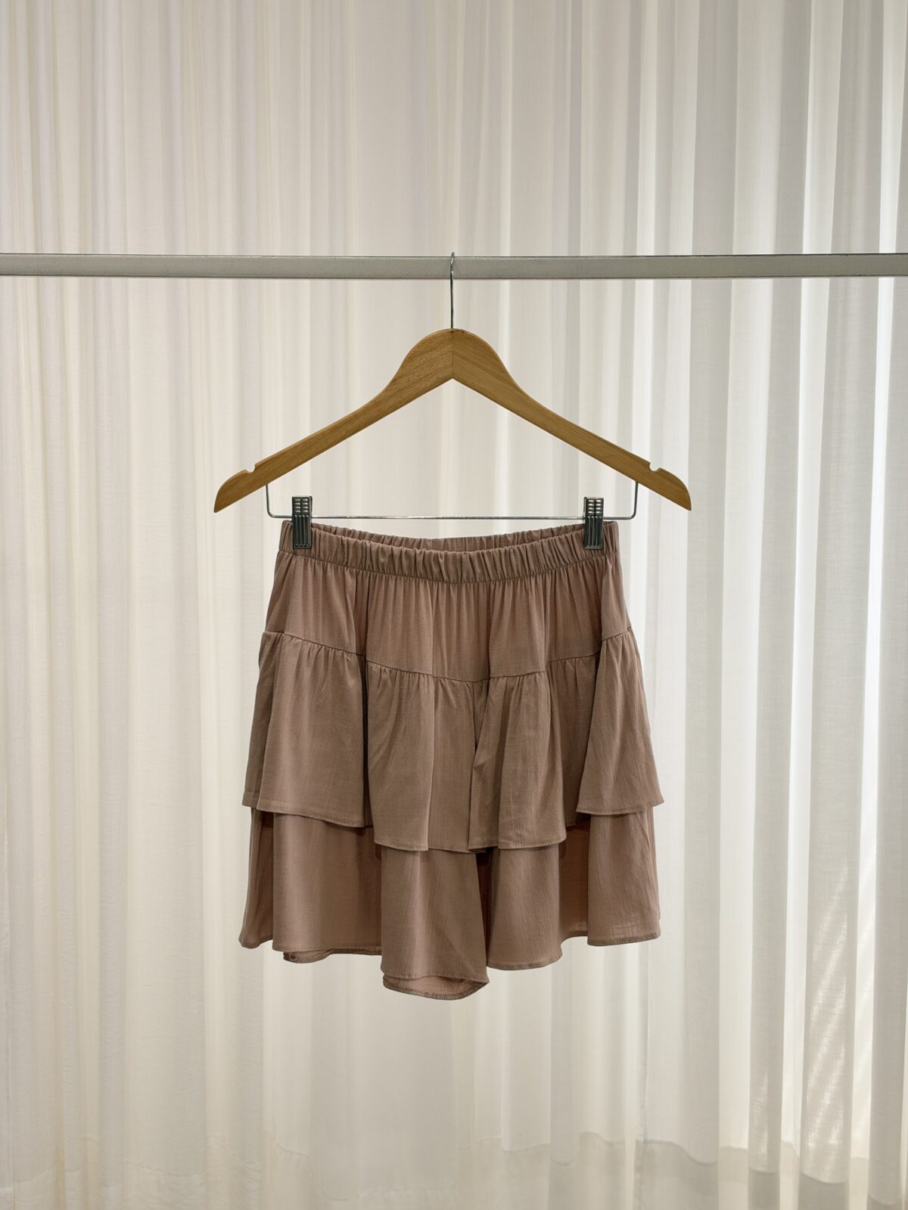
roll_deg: -0.4
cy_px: 605
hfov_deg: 30.3
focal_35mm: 48
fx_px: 1679
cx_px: 454
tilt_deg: -4.8
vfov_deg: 39.7
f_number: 1.8
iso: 64
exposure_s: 1/122
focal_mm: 6.93
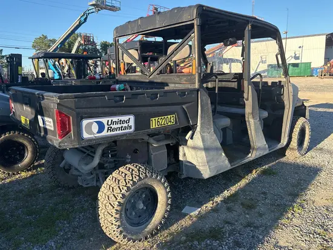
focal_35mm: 26
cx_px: 166
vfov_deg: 53.1
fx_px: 250
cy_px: 125
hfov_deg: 67.3
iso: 50
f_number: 1.6
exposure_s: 1/787
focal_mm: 5.96
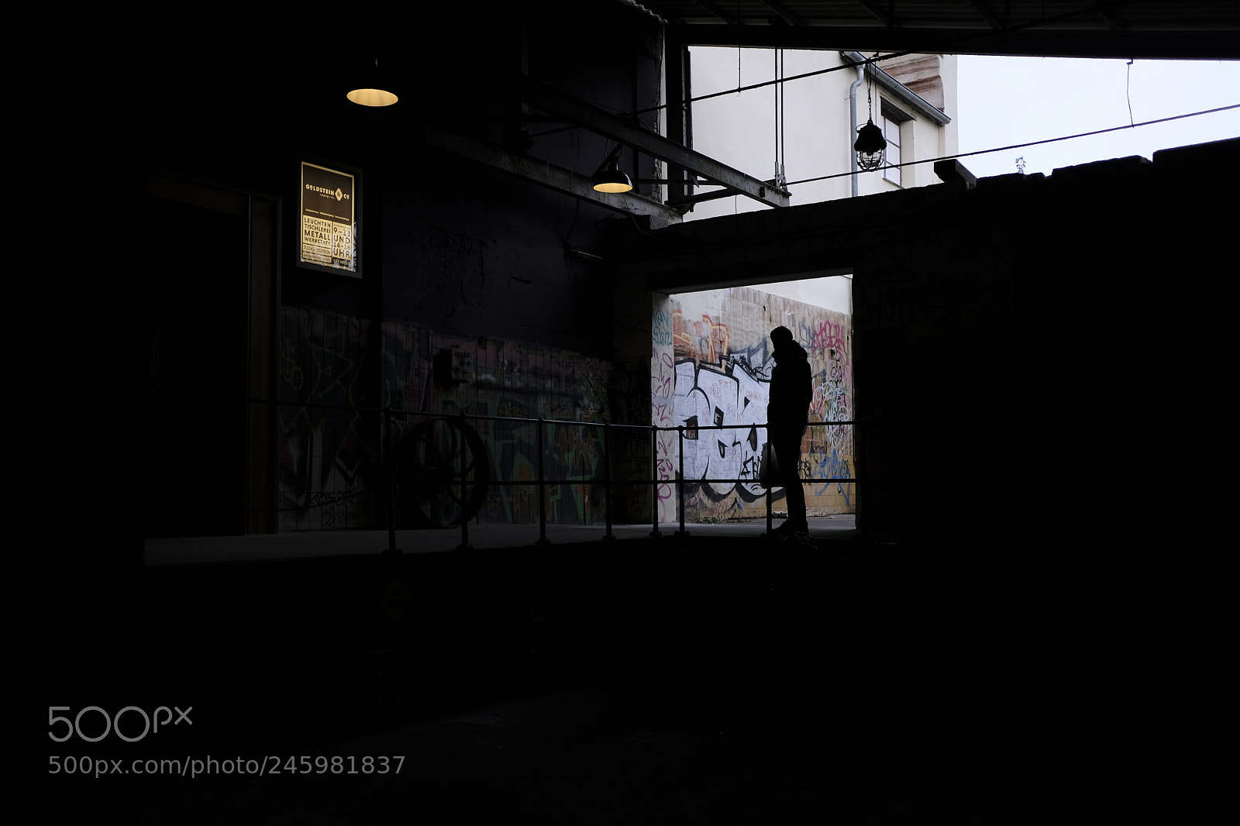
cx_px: 620
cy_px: 413
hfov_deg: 54.4
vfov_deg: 37.8
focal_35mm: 35
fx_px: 1205
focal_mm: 23
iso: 400
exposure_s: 1/950
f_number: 2
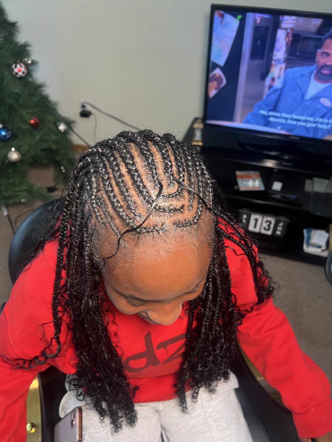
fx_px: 332
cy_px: 221
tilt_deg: -43.6
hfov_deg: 53.1
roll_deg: +2.5
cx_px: 166
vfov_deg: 67.3
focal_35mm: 26
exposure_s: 1/60
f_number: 1.5
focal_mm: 5.7
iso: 200
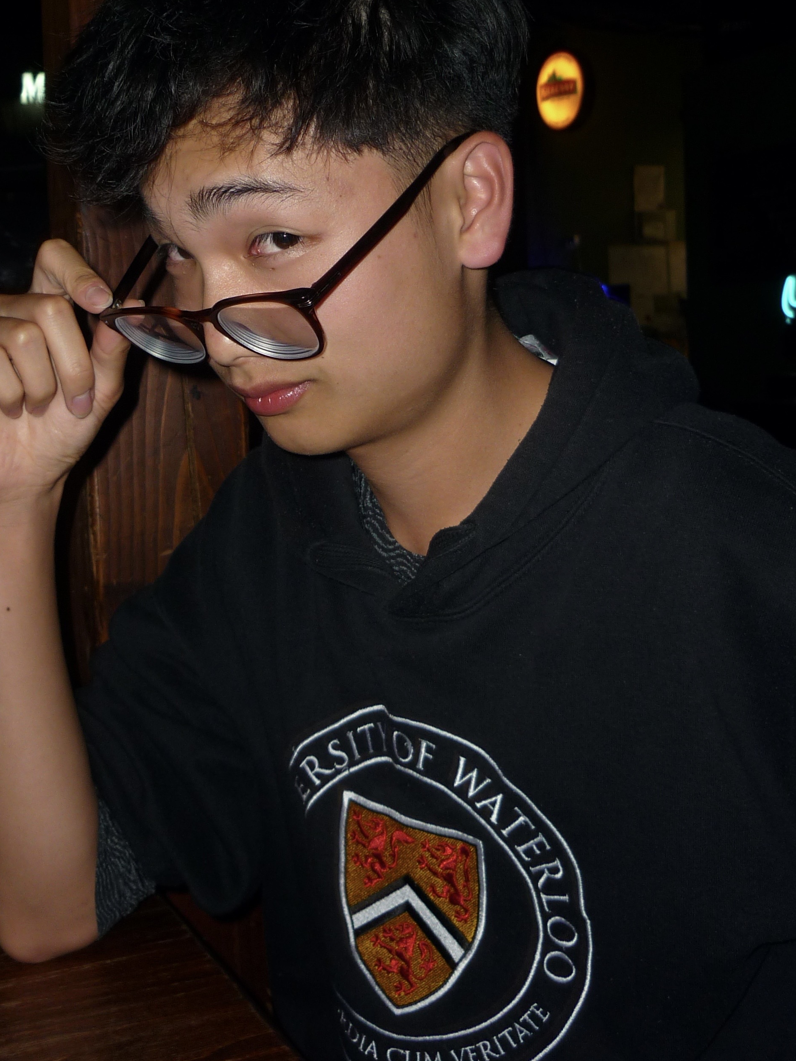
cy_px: 432
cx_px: 320
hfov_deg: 33.5
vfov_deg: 43.7
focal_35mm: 43
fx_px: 1319
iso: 100
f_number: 2.8
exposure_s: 1/30
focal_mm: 5.5
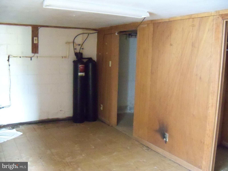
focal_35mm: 35
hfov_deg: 52.6
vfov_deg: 40.7
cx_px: 114
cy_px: 86
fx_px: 231
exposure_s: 1/6
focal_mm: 6.2
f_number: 3.5
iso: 1600
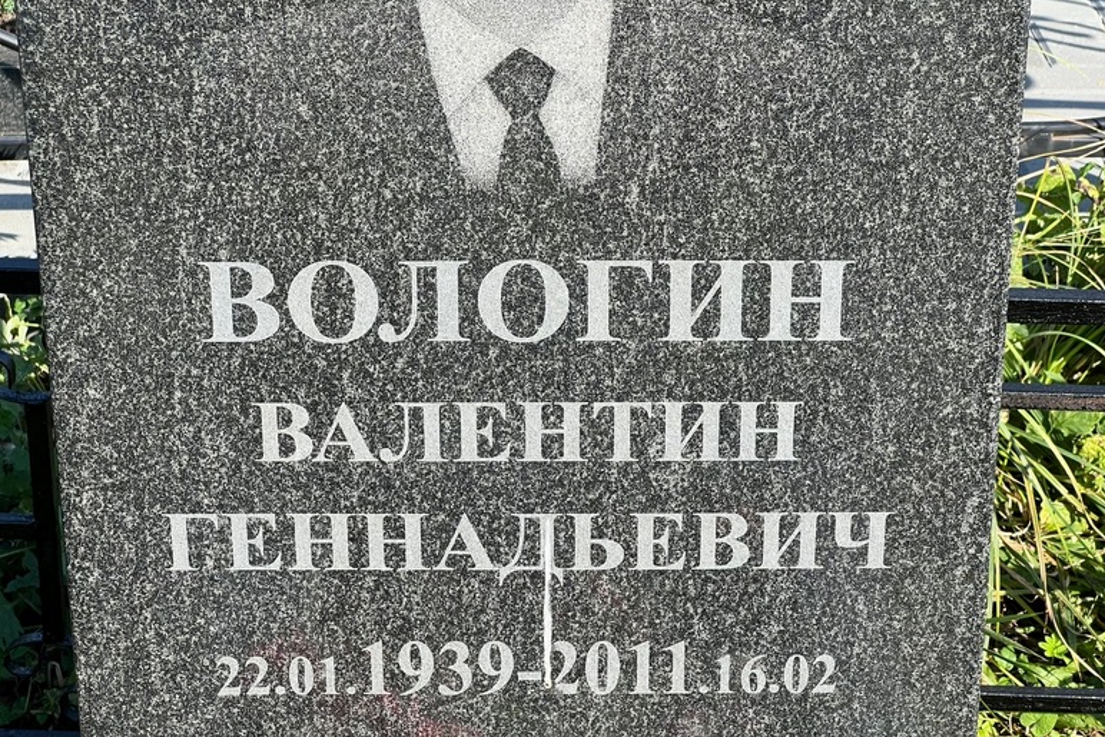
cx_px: 558
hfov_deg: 24.5
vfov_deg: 16.5
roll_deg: -0.4
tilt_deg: -25.8
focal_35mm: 83
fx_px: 2548
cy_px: 422
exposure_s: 1/264
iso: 32
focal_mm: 9
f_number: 2.8
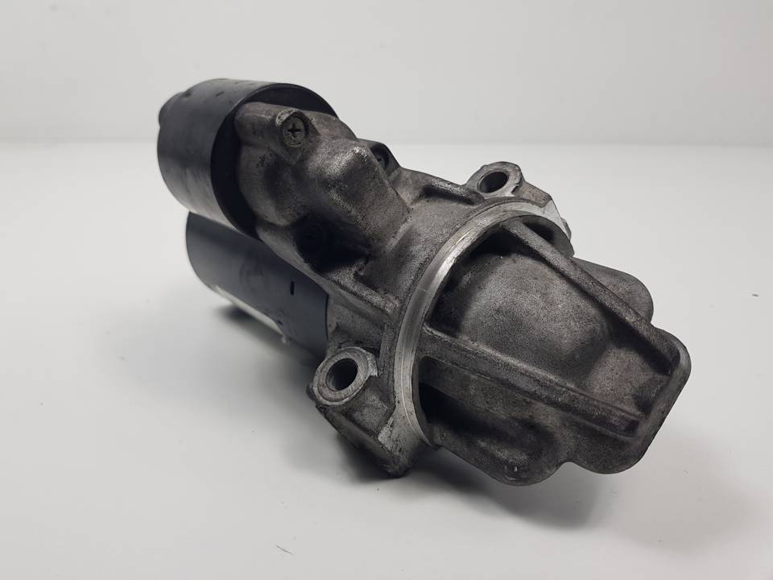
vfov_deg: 53.1
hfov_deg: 67.3
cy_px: 290
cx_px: 386
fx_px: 581
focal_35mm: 26
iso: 40
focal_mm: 4.2
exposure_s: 1/352
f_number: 1.7
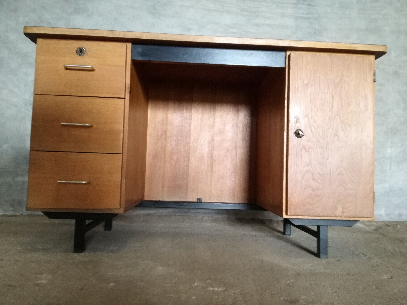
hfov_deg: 65.3
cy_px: 152
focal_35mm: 27
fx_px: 317
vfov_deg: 51.4
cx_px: 204
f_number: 2
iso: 500
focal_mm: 3.79
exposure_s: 1/24
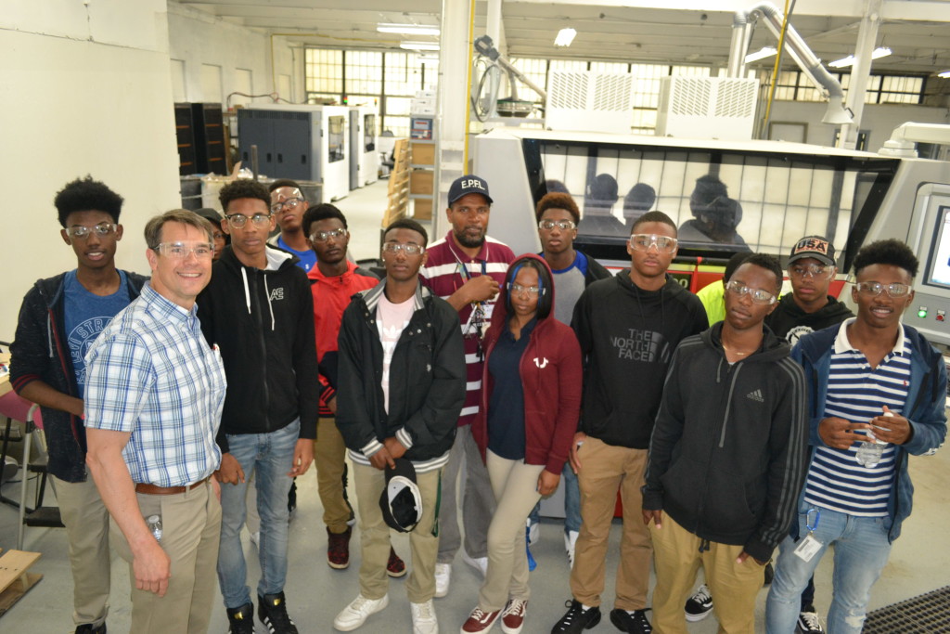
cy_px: 317
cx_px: 475
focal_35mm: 27
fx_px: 713
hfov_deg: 67.4
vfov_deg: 47.9
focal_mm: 18
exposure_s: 1/60
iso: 1100
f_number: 3.5
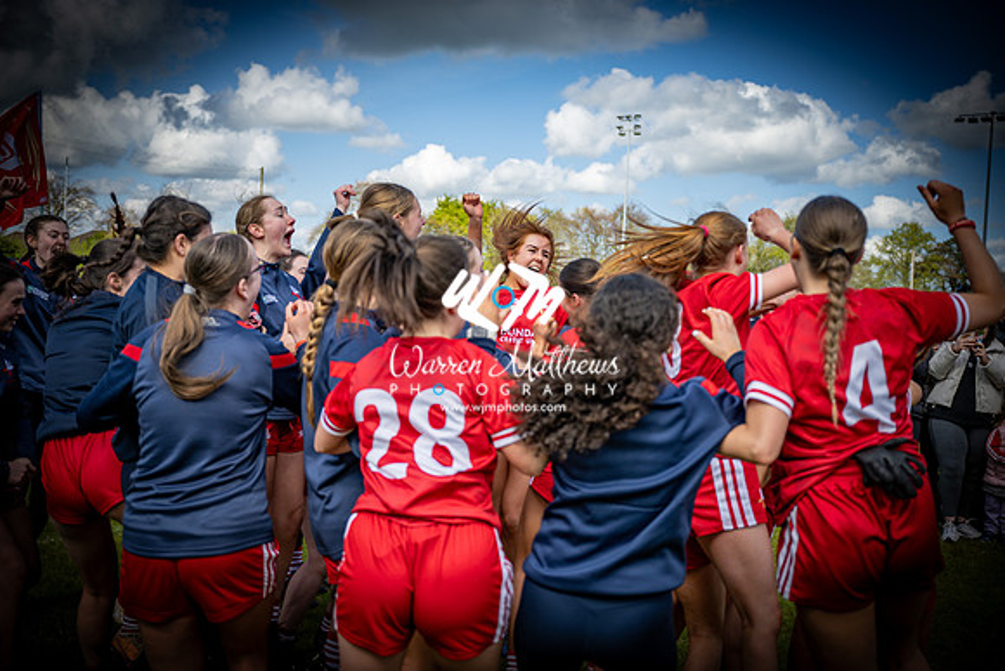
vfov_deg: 32.6
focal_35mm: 41
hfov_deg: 47.4
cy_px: 336
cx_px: 502
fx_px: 1145
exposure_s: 1/1600
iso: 100
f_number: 2.8
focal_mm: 41
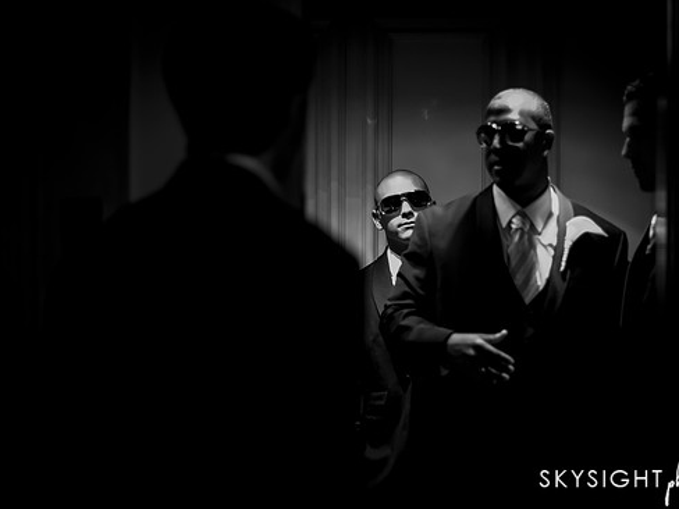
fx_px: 1197
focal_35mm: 61
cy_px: 277
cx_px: 403
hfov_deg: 31.6
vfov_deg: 24.0
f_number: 1.4
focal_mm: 50
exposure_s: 1/200
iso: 3200
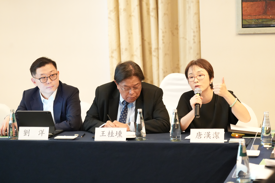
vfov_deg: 14.9
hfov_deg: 22.1
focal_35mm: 92
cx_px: 138
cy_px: 92
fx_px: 703
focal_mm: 92
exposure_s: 1/60
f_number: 4
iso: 8000
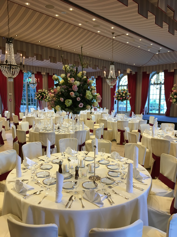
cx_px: 88
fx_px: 198
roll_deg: +0.6
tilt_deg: -6.1
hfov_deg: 48.2
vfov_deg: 61.7
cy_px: 118
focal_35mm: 29
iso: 64
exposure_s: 1/33
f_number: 2.2
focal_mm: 4.15
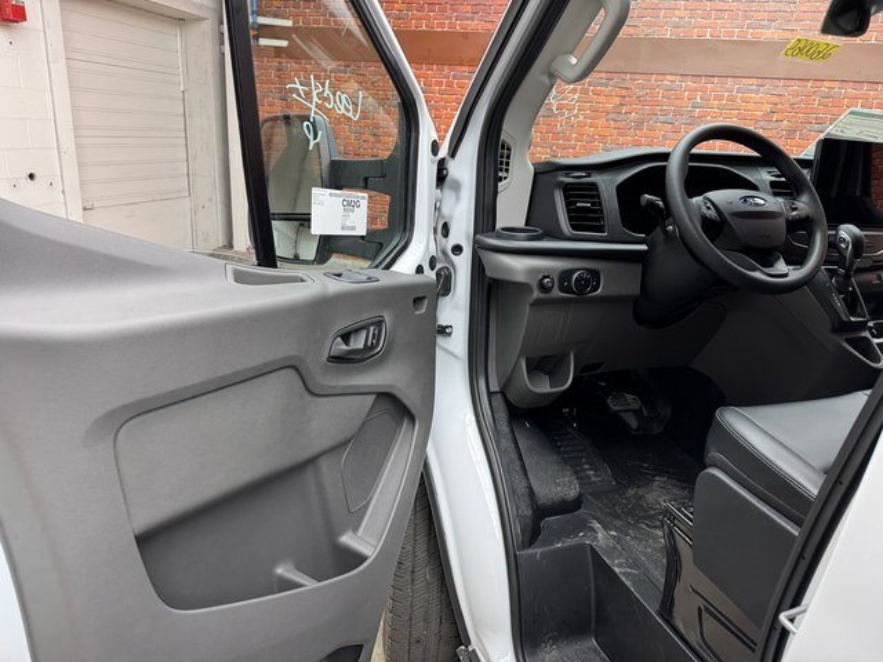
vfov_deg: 56.8
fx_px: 612
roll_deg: -3.1
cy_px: 331
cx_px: 442
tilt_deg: -15.8
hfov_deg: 71.6
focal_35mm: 24
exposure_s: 1/120
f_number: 1.78
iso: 200
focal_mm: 6.76
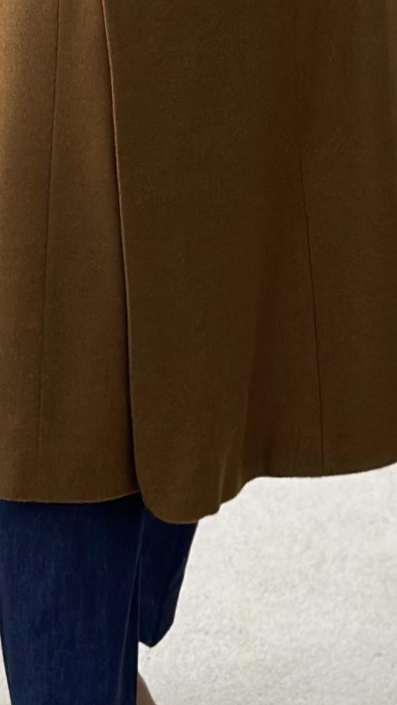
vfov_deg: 11.0
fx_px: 3480
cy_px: -480
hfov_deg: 6.5
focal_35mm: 186
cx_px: 149
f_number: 1.78
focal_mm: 6.86
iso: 80
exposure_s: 1/250
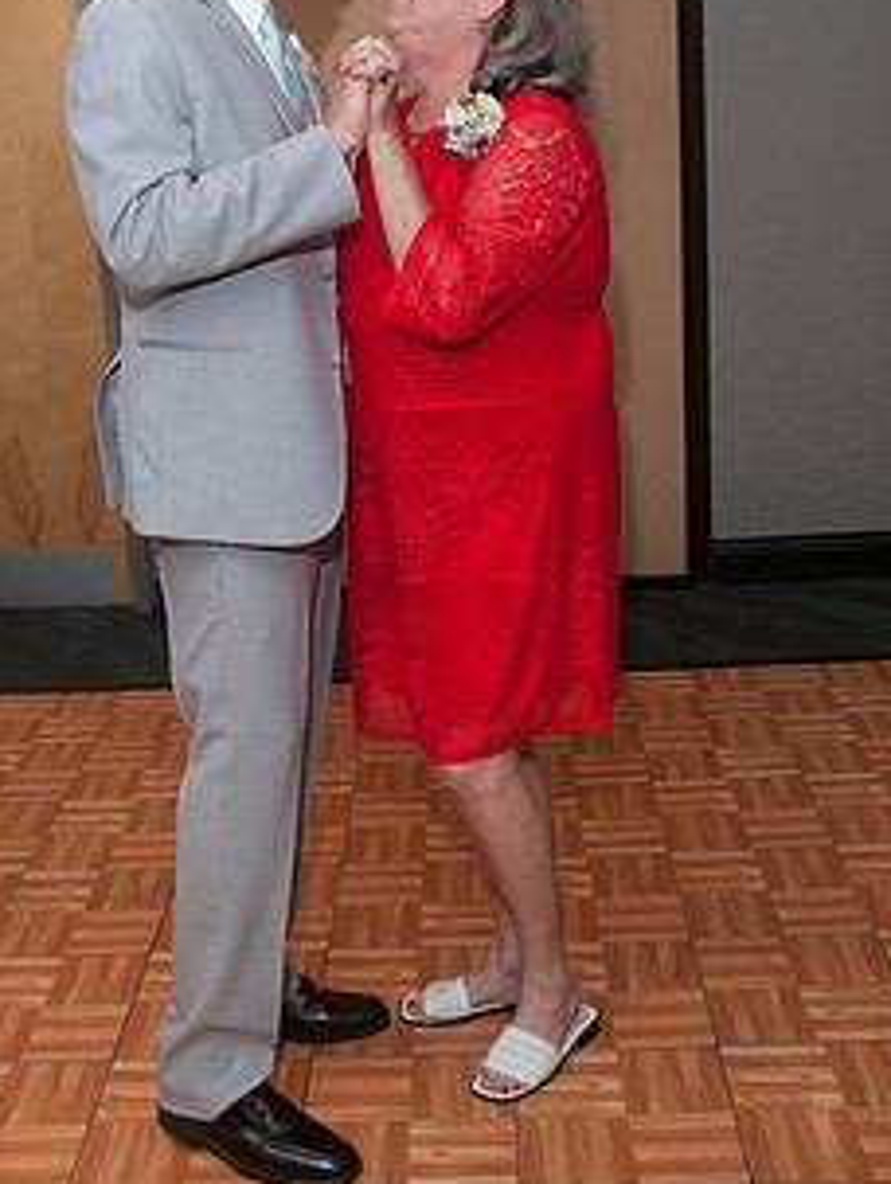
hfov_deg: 30.9
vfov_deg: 40.0
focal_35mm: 47
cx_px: 385
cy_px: 414
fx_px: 1610
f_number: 5.6
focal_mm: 22
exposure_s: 1/60
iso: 800
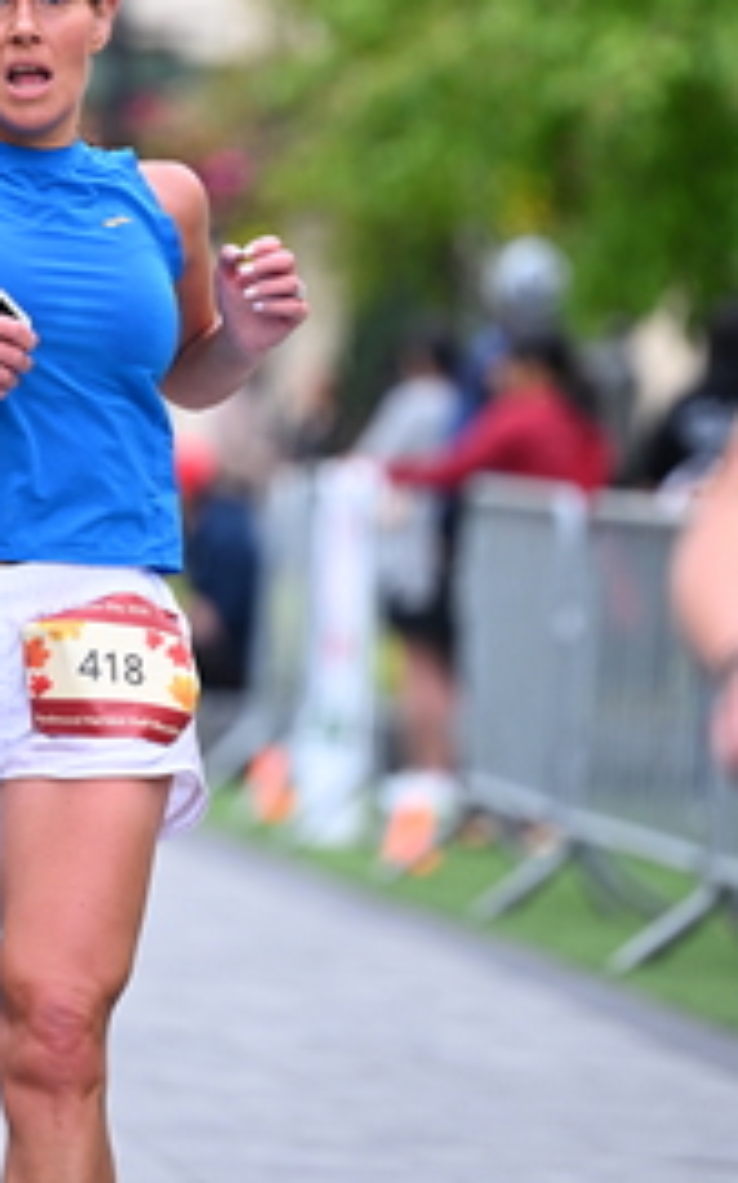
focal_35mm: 348
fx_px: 11211
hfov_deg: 3.8
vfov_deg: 6.0
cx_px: 171
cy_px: 285
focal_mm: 165
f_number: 2.8
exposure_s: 1/1600
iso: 1000
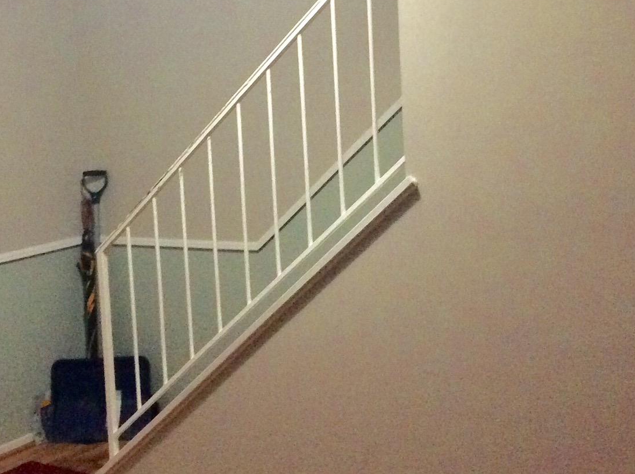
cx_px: 231
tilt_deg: -3.2
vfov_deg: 24.2
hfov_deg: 32.1
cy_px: 157
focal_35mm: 60
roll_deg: +3.7
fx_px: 1099
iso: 320
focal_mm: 3.3
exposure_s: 1/24
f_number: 2.4
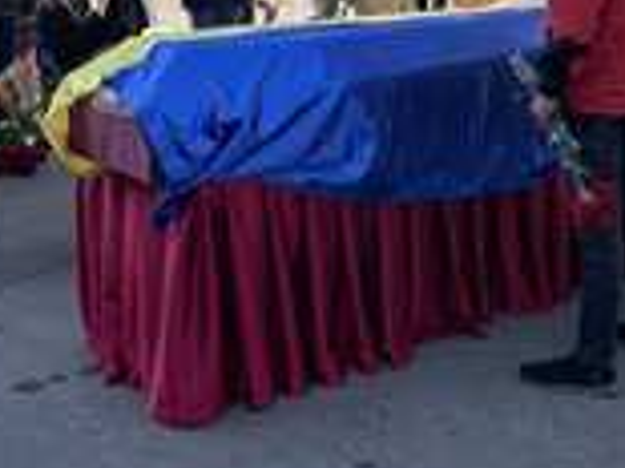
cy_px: 105
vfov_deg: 21.7
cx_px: 423
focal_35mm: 67
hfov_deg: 28.8
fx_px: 1209
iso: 32
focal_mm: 4.2
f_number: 1.6
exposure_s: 1/2212
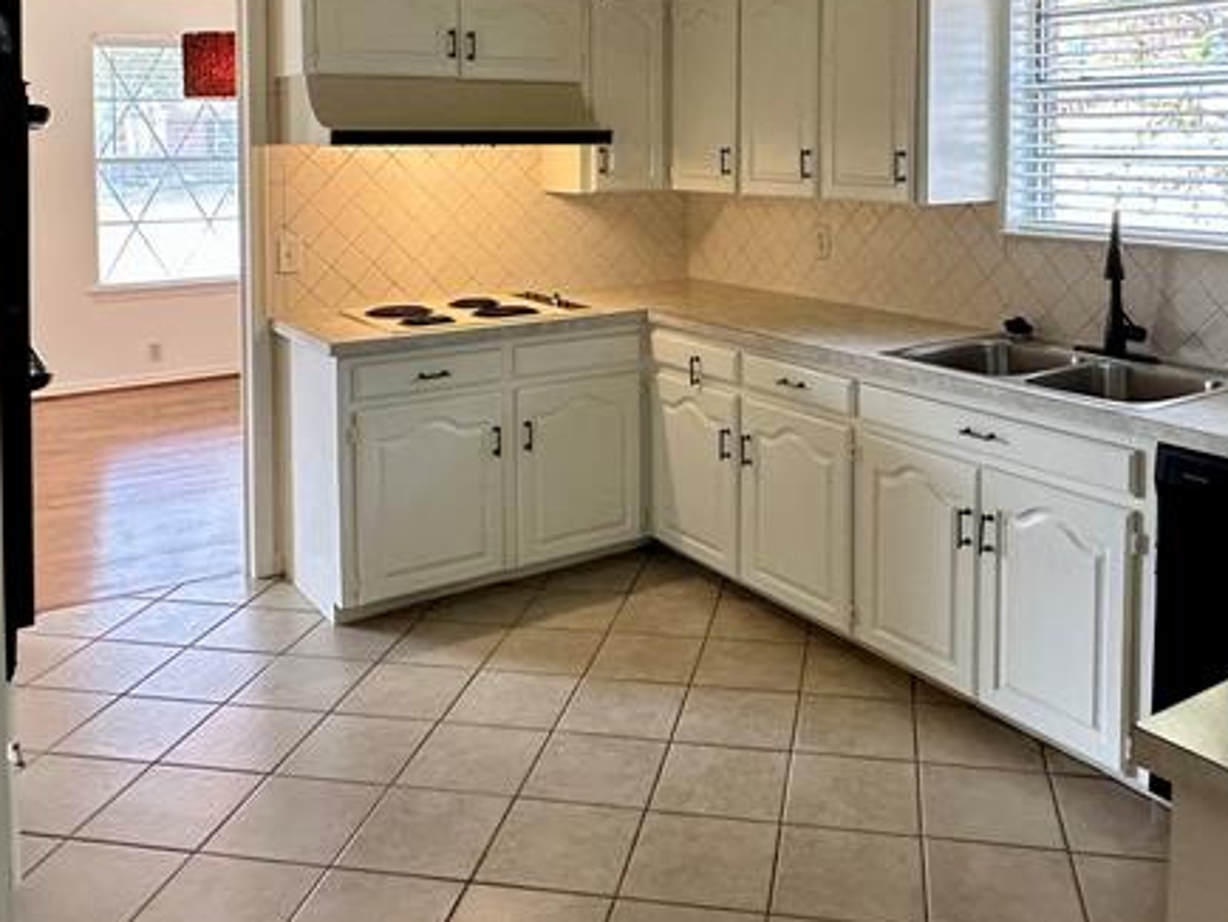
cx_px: 682
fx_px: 1171
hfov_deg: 55.2
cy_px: 189
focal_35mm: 33
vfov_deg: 41.2
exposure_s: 1/120
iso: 200
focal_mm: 2.22
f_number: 2.2
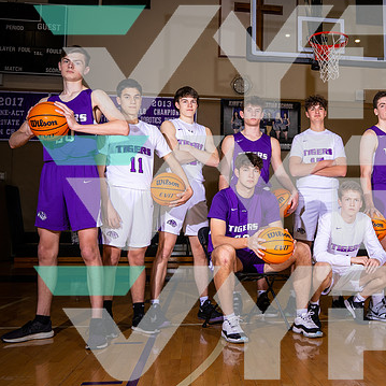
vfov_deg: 39.2
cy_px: 194
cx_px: 302
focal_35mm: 43
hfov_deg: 37.9
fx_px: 542
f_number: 8
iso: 200
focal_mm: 27
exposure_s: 1/125
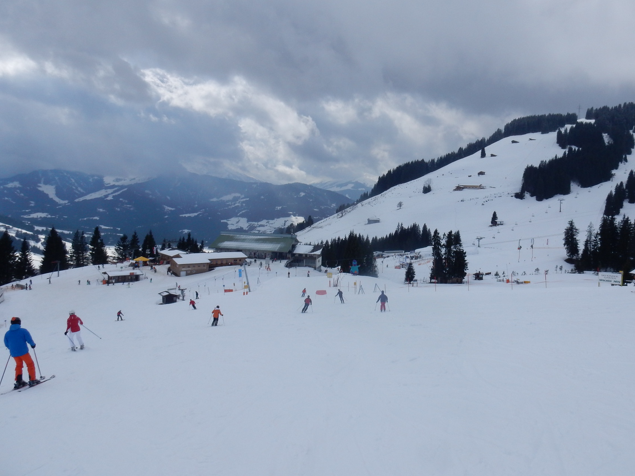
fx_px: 514
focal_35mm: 28
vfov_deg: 49.7
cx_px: 351
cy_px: 227
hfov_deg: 63.3
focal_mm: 4.5
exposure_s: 1/2000
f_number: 4.8
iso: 125
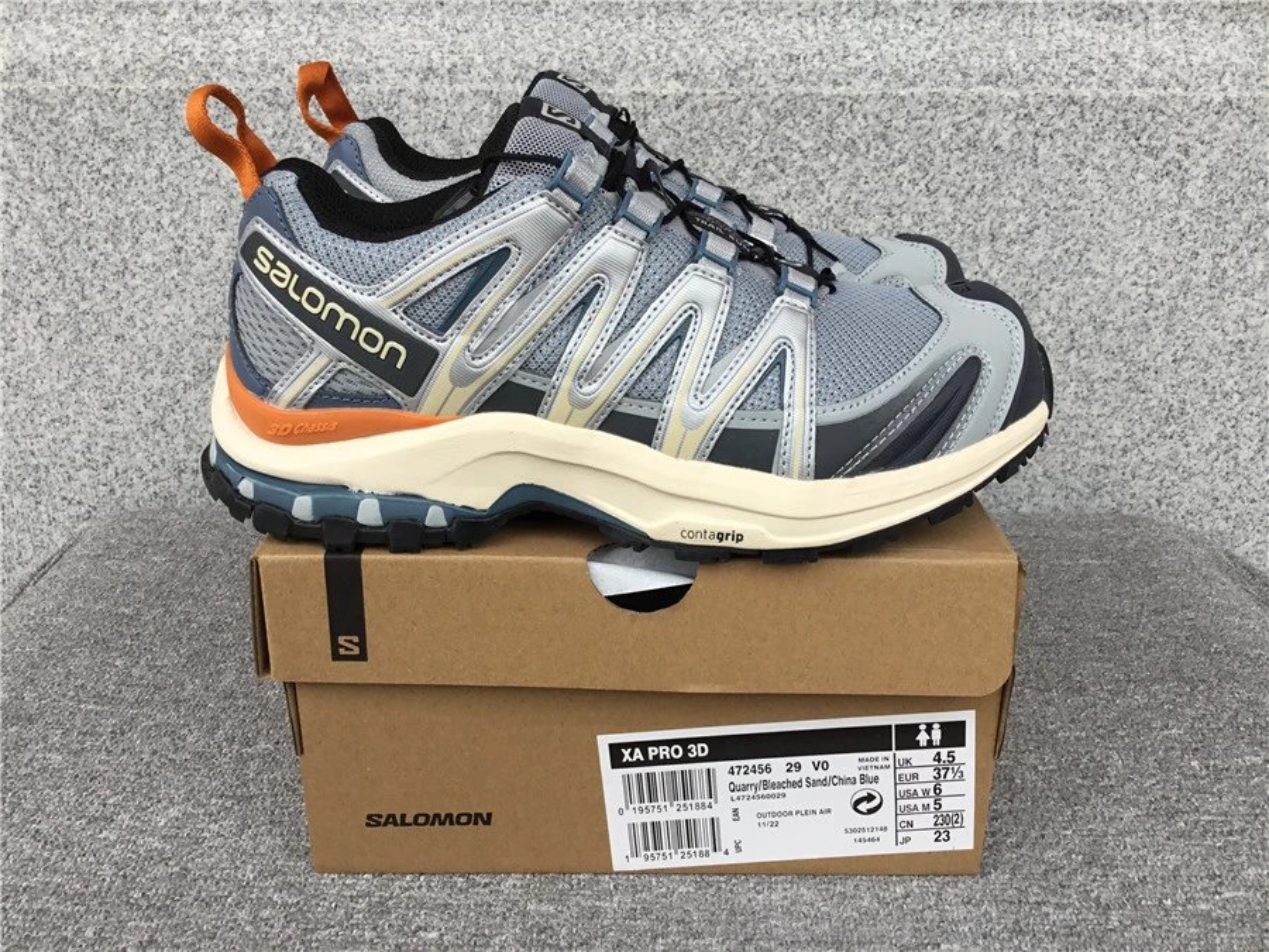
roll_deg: +0.5
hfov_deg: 58.4
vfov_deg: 45.4
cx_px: 634
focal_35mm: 31
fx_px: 1136
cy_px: 476
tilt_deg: -21.2
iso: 25
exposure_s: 1/129
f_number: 2.4
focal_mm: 3.3
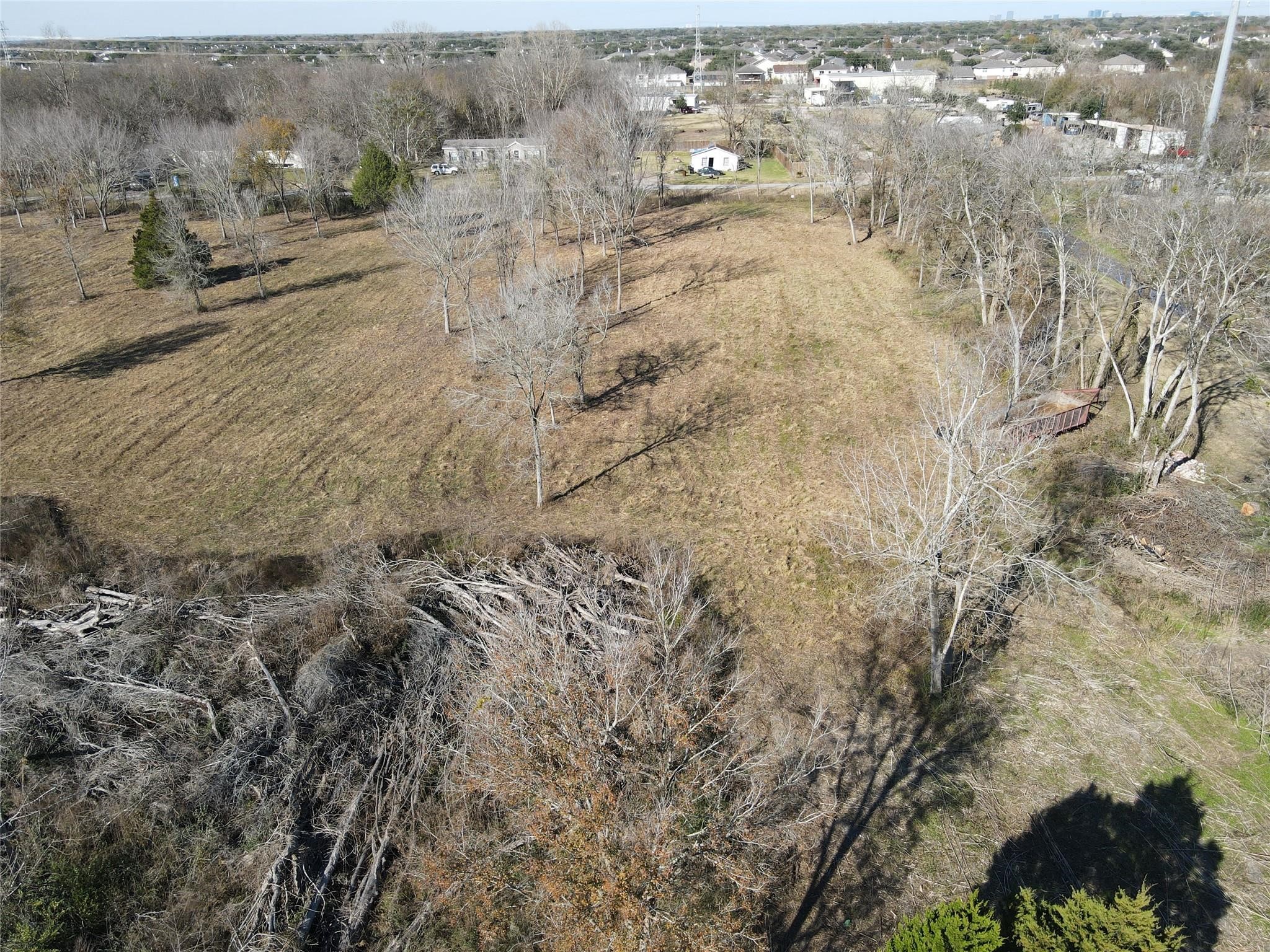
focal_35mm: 24
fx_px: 881
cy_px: 476
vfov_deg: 56.8
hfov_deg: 71.6
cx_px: 635
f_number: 2.8
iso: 100
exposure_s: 1/400
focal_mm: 4.5
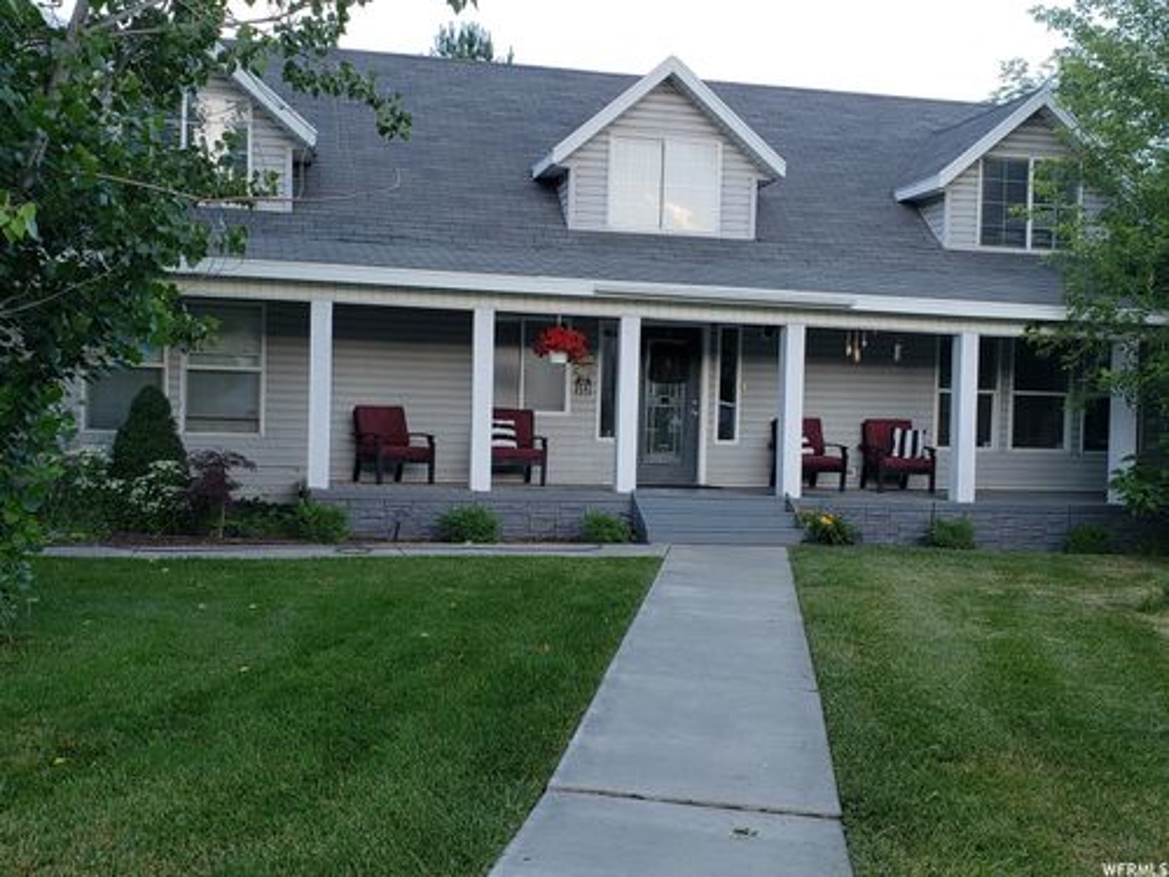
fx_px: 878
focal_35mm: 26
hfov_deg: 67.3
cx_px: 584
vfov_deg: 53.1
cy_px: 438
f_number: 2.4
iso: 50
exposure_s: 1/97
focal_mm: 4.3
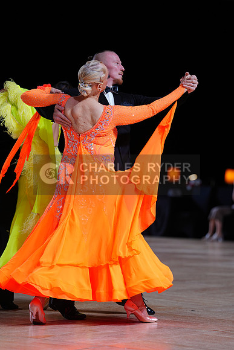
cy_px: 175
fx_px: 1403
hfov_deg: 9.5
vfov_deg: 14.2
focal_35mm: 144
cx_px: 117
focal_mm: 144
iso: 500
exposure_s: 1/500
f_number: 2.8
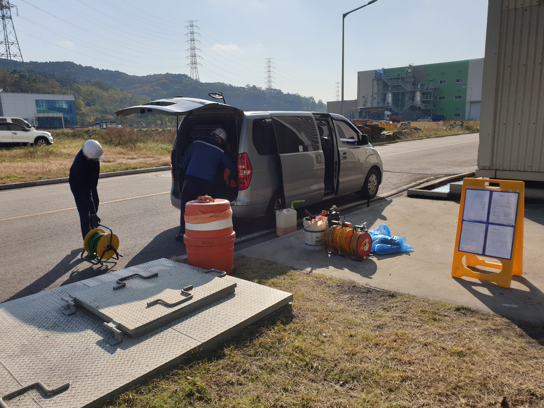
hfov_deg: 67.3
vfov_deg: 53.1
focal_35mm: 26
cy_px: 204
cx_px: 272
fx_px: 409
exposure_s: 1/2717
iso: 50
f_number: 2.4
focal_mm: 4.3
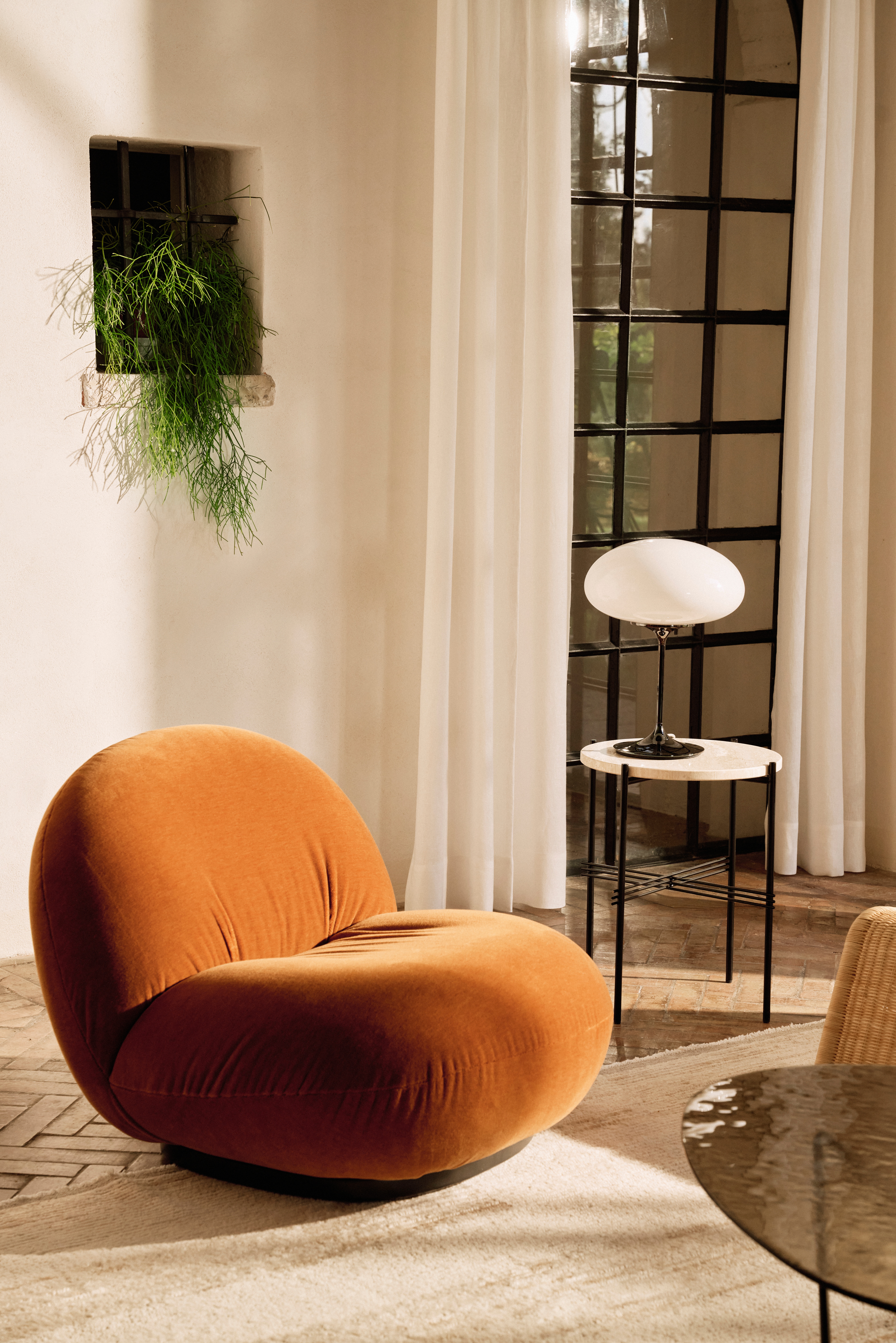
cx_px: 448
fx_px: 2456
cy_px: 672
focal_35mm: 66
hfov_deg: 20.7
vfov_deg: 30.6
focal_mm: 65.8
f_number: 6.3
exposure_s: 1/125
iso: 640
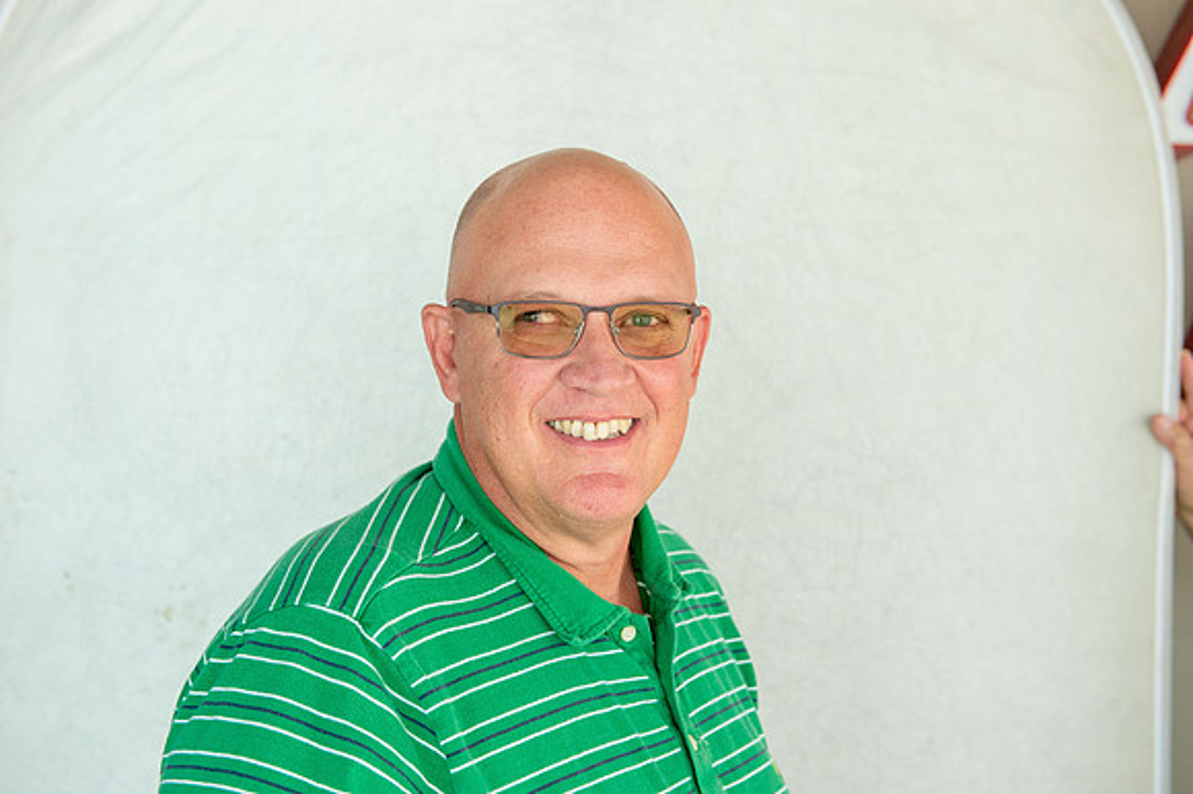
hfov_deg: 39.6
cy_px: 397
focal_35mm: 50
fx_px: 1656
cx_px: 596
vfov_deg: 27.0
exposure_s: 1/400
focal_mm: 50
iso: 1600
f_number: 5.6
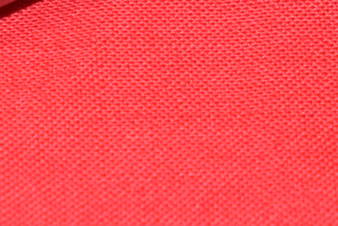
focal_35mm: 367
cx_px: -127
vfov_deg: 3.7
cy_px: -54
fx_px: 3447
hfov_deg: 5.6
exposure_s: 1/125
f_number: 5.6
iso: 800
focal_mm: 46
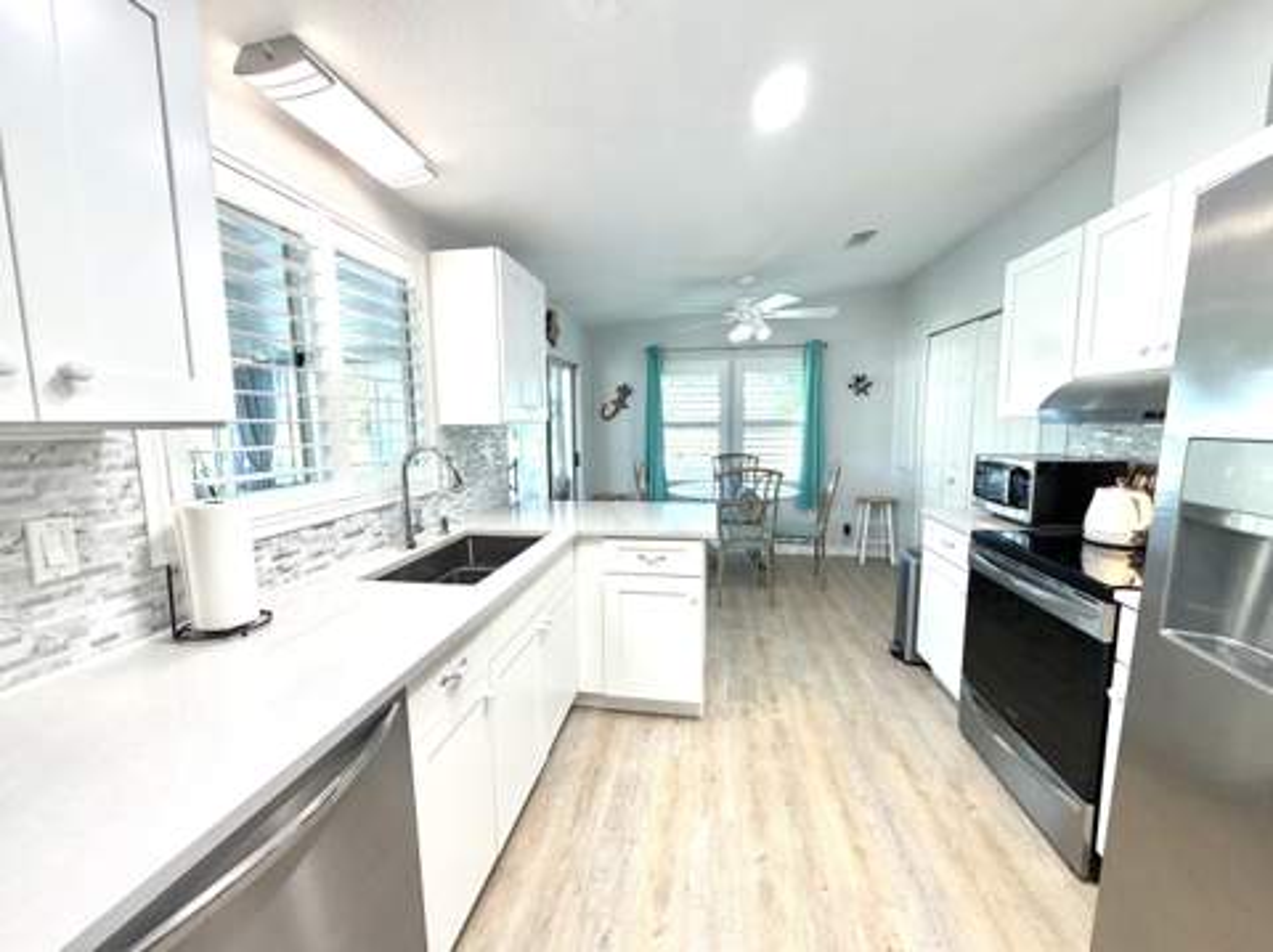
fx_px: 514
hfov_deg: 102.1
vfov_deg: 85.6
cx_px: 636
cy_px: 476
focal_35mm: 14
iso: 125
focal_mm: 2.22
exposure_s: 1/120
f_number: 2.2
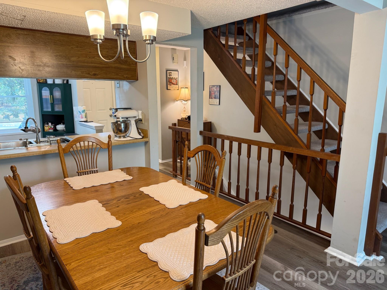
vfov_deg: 56.8
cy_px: 145
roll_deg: -0.6
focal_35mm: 24
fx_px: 268
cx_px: 194
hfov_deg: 71.6
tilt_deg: -11.4
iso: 200
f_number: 1.78
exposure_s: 1/60
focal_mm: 6.76
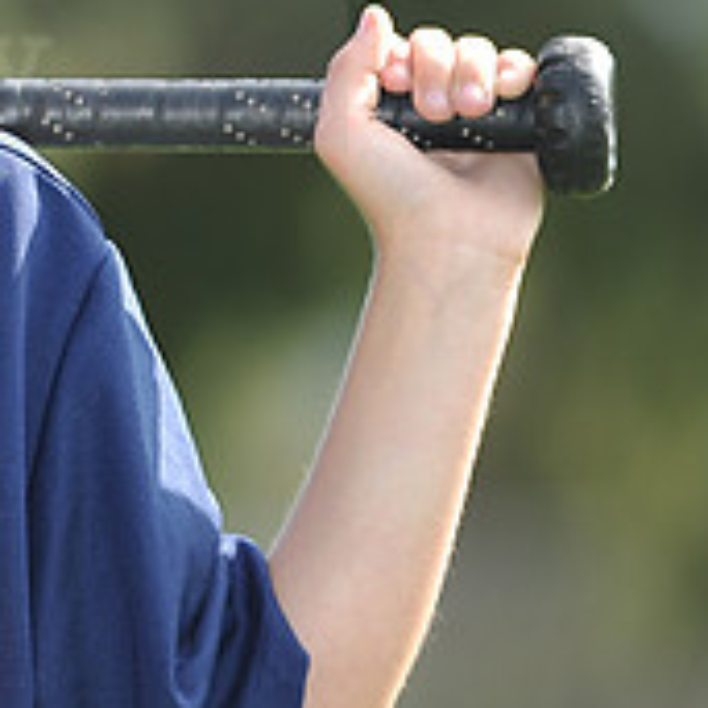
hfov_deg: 3.0
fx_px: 13352
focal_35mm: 577
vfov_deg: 3.0
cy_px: 29
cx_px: -455
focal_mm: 200
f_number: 4.5
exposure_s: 1/500
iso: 200
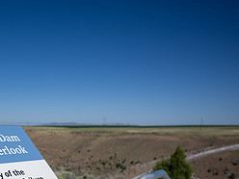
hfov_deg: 38.2
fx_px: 311
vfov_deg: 30.1
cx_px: 10
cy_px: 176
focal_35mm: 45
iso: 100
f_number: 4
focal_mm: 20
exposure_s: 1/2500
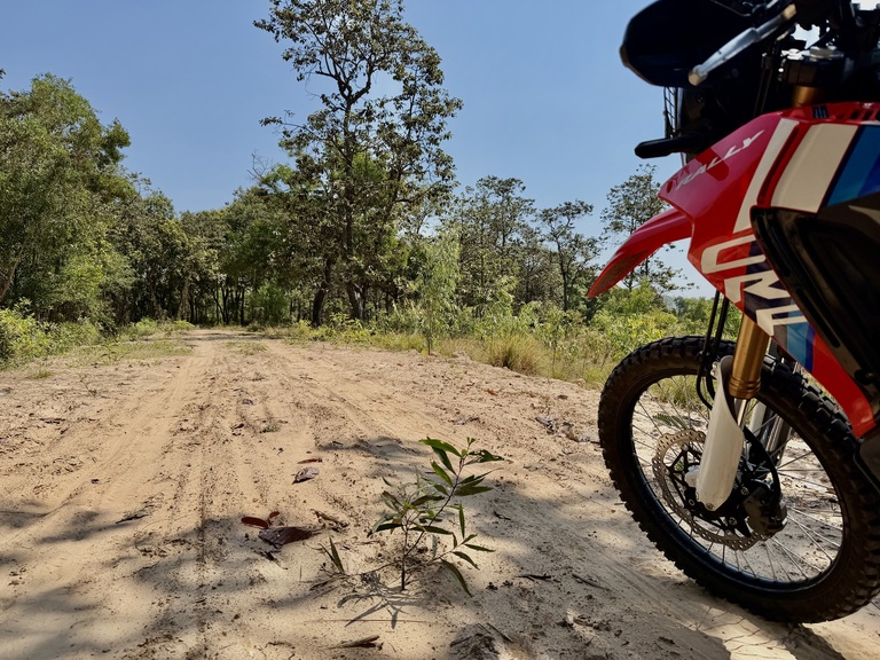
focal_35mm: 24
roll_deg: +0.3
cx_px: 440
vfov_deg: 56.8
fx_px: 610
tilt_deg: -1.6
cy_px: 330
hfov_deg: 71.6
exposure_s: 1/9091
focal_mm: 6.76
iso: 80
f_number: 1.78
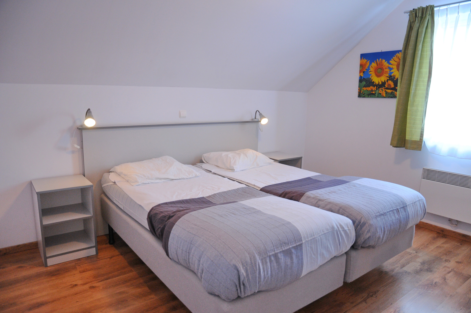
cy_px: 156
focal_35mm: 24
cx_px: 236
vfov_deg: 53.0
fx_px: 314
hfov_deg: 73.8
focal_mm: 16
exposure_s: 1/25
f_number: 3.5
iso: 640
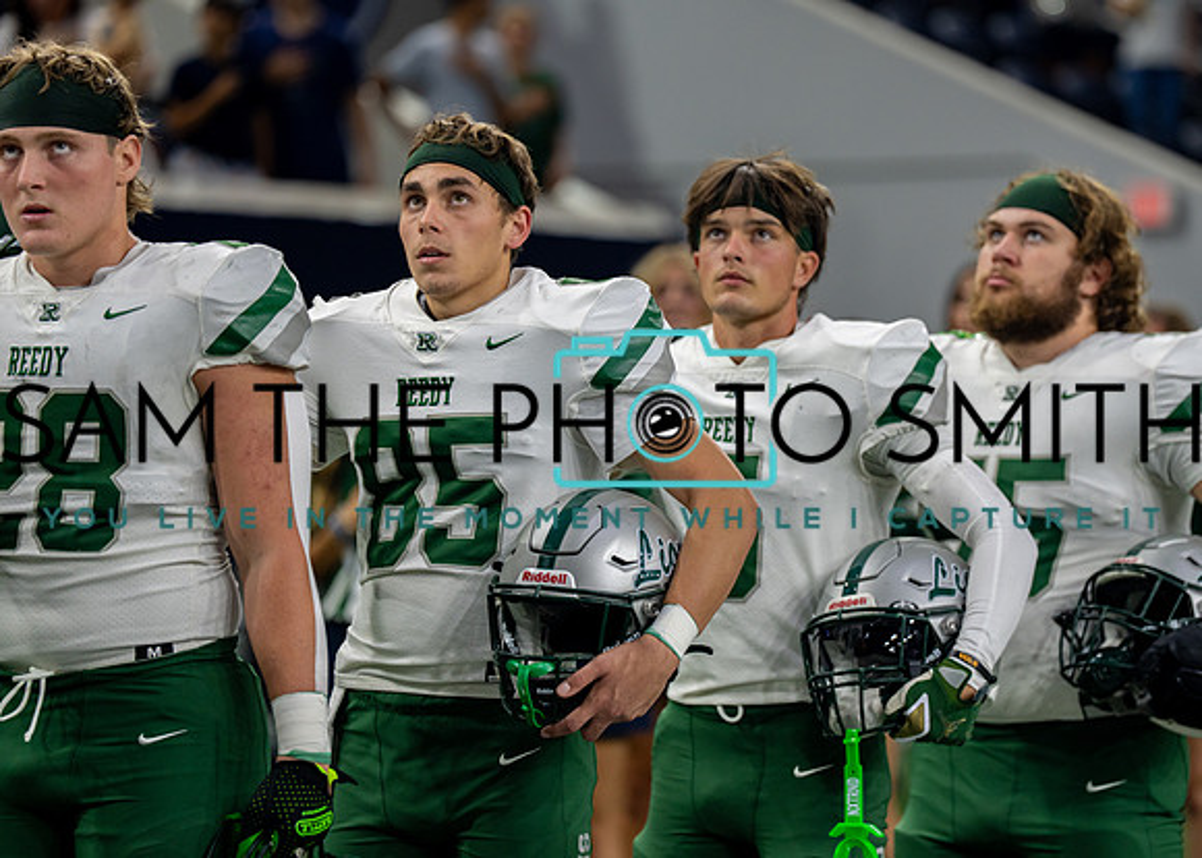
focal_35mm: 191
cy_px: 419
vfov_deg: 7.5
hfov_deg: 10.6
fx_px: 6502
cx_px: 722
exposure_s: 1/400
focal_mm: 162
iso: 640
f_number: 2.8
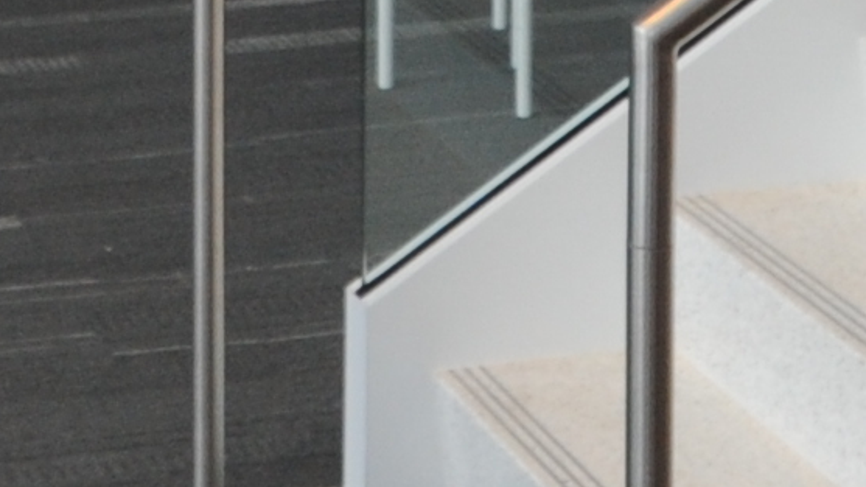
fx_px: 2939
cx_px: 219
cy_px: -902
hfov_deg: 16.7
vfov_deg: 8.2
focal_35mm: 128
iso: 1000
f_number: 4.5
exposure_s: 1/80
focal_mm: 16
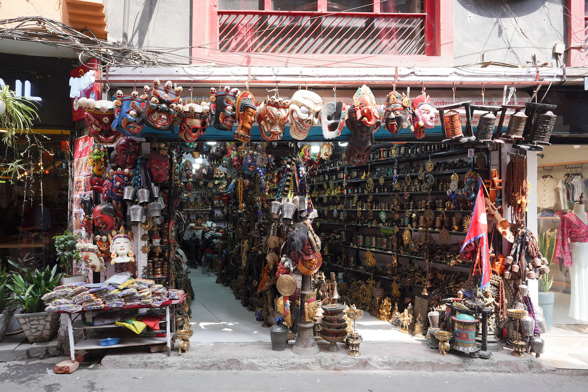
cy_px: 196
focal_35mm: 24
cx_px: 294
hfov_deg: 73.7
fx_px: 392
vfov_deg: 53.1
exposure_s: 1/125
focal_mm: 24
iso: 100
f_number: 4.5
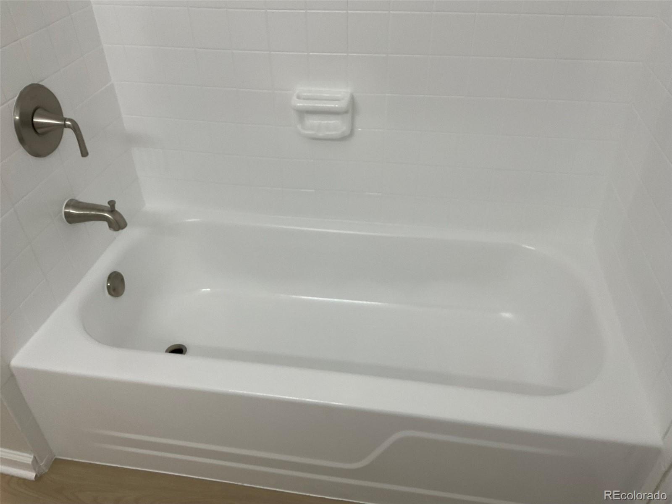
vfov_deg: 48.2
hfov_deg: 61.7
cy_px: 252
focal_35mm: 29
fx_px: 563
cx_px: 336
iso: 50
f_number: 1.8
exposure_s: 1/120
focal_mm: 3
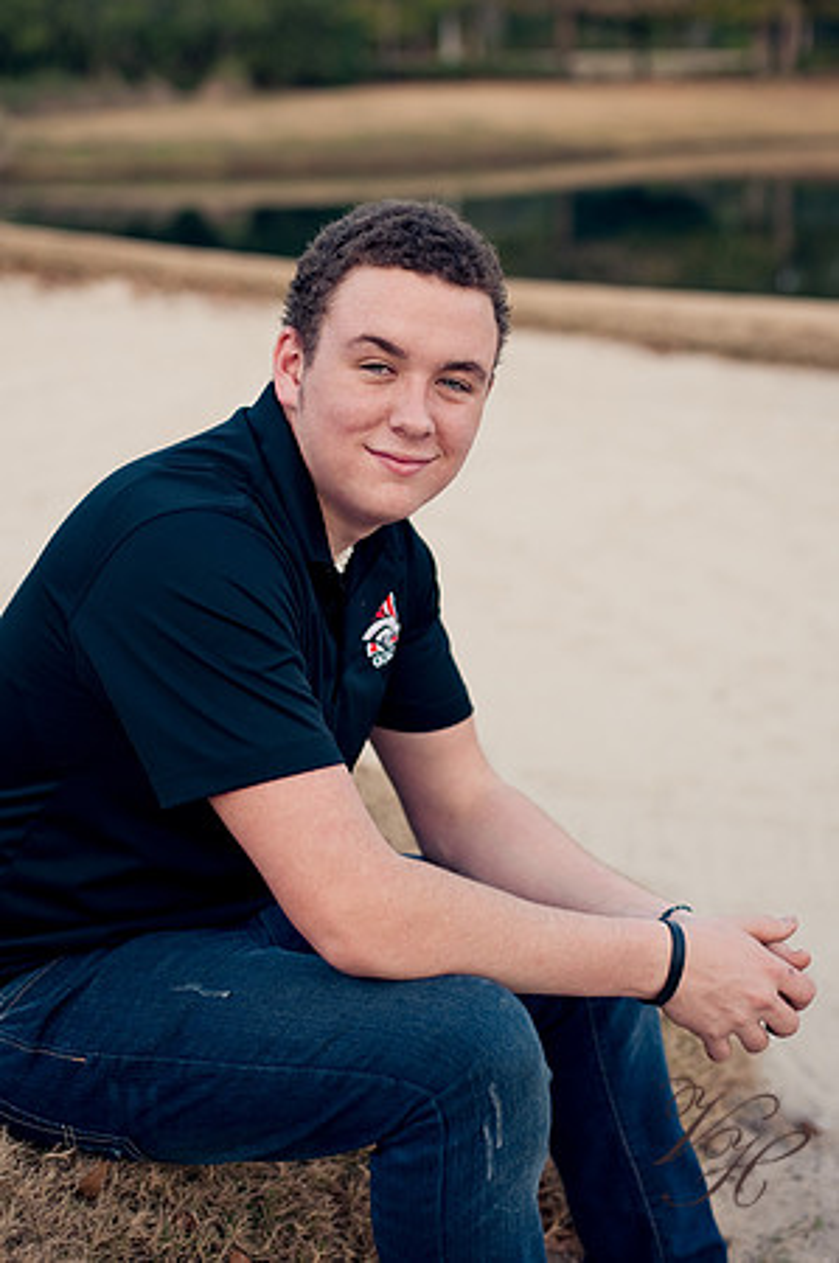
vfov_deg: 39.6
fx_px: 1752
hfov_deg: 26.9
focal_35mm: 50
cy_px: 632
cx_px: 420
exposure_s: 1/500
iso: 200
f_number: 2.5
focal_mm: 50
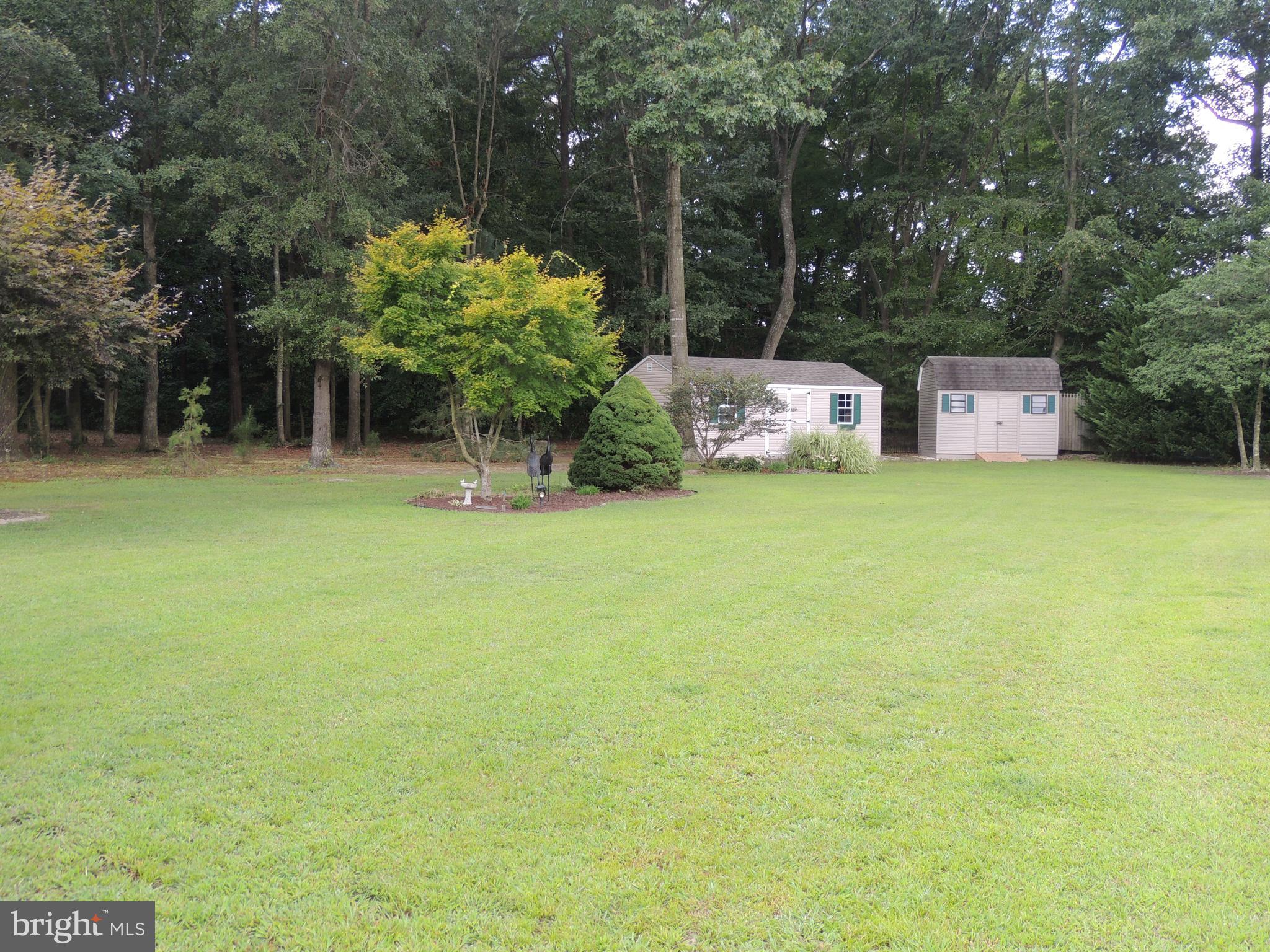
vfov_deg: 42.9
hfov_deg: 55.4
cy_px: 476
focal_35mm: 33
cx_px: 635
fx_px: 1211
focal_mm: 5.8
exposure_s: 1/125
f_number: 3.2
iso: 100
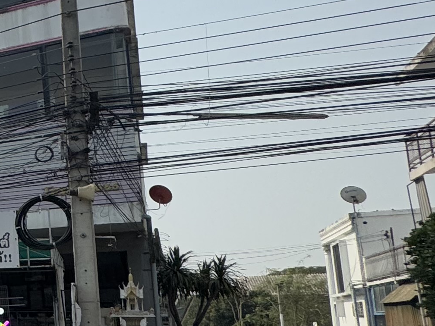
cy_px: 238
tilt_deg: +6.7
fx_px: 704
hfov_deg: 20.1
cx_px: -405
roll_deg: -0.9
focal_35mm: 56
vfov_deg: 25.8
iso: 50
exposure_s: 1/2770
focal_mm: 2.22
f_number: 2.2
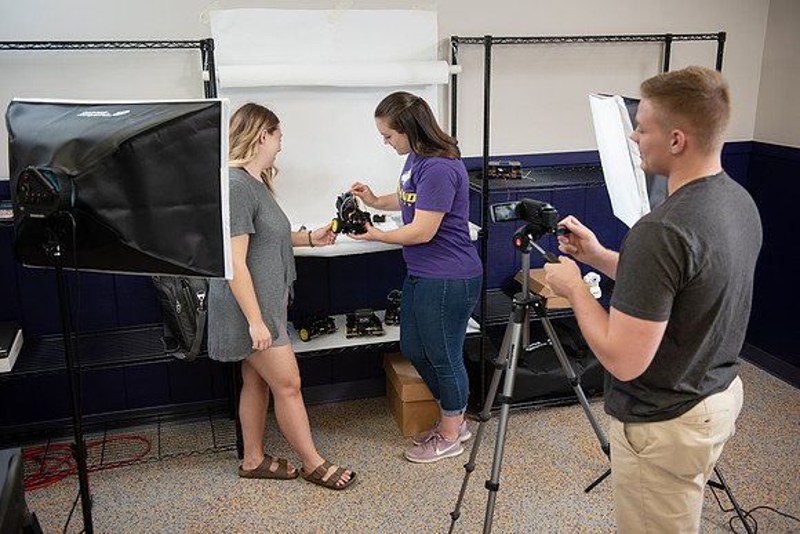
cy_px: 267
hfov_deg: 50.7
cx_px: 400
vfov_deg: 35.1
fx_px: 845
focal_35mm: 38
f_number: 3.5
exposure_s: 1/200
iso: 800
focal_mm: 38
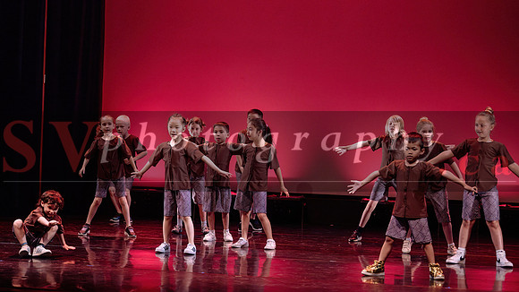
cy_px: 113
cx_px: 220
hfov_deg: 19.3
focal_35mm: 111
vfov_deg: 10.9
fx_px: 1527
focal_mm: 92
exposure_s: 1/320
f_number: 2.8
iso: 1600
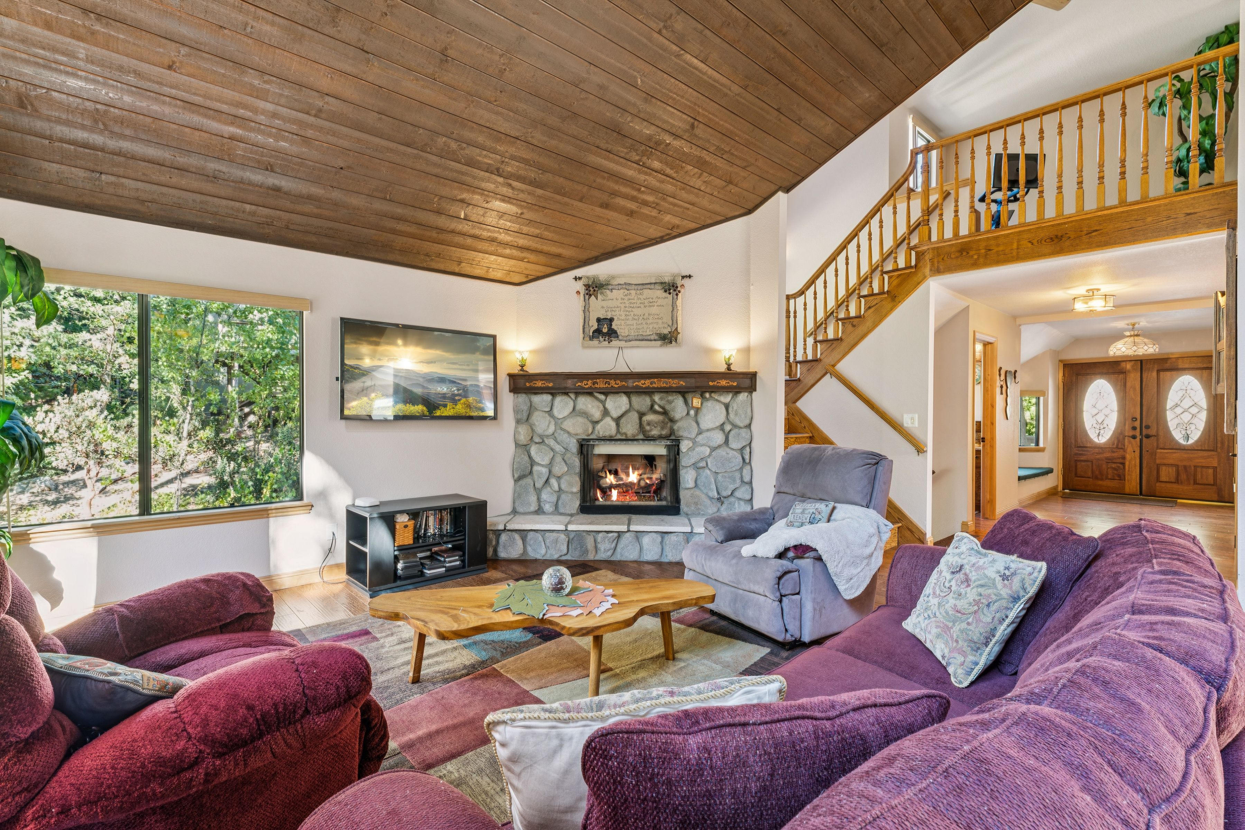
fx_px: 560
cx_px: 622
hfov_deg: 96.0
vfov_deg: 73.1
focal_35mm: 16
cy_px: 415
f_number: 13
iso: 100
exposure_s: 1.6
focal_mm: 16.2
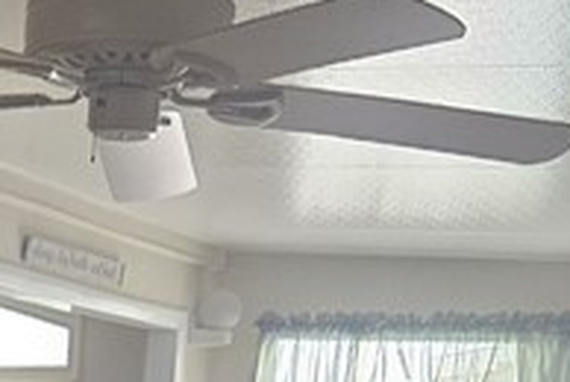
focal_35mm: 126
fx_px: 1998
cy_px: 931
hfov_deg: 15.7
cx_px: -94
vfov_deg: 9.6
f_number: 1.8
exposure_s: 1/120
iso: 200
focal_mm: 5.4
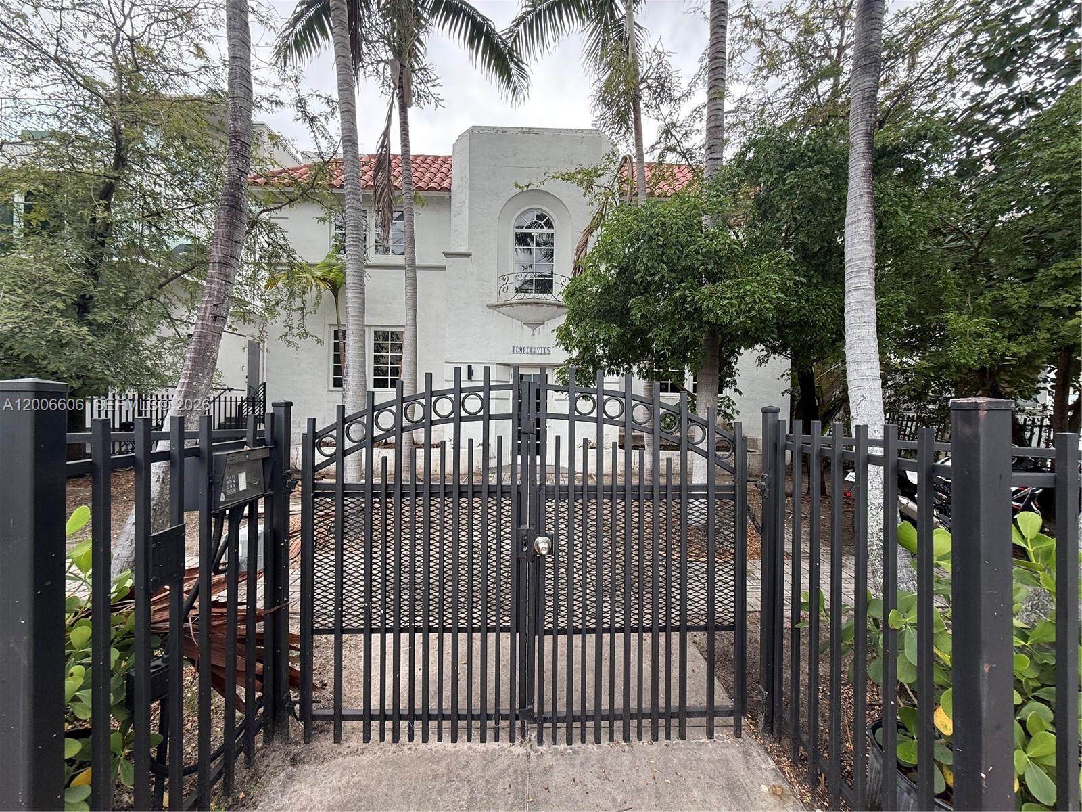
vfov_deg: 85.7
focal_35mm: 14
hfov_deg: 102.1
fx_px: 438
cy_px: 406
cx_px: 541
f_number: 2.2
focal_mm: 2.22
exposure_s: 1/224
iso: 50
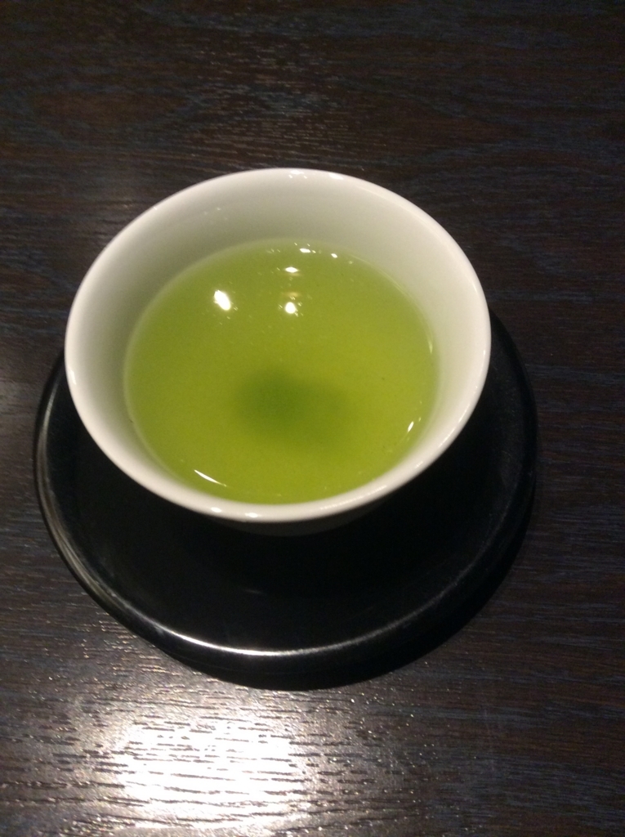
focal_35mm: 32
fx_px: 772
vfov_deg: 56.9
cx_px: 312
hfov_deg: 44.1
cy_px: 418
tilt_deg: -63.2
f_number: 2.4
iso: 200
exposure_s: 1/24
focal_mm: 3.3
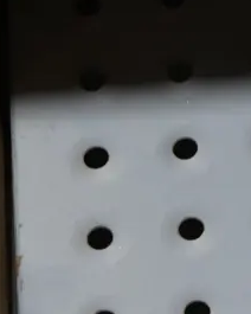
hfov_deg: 9.1
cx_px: 385
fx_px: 1541
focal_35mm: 166
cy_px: 259
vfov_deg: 11.6
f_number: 4.7
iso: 400
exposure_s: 1/60
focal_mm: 22
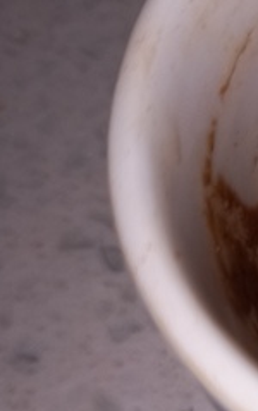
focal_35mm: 110
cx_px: 580
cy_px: 330
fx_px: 1234
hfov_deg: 10.6
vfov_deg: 18.7
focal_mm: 4
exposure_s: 1/114
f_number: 1.8
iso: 20
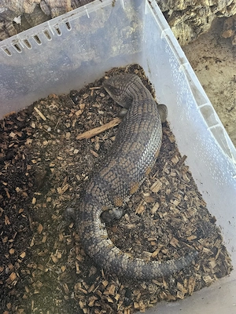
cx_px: 118
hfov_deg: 58.9
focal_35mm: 23
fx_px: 209
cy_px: 157
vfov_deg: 73.9
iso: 640
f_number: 1.7
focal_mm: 6.3
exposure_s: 1/54.3
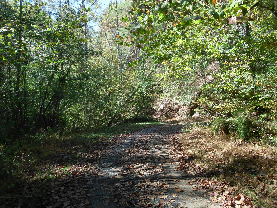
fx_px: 288
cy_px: 104
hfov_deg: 51.4
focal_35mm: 36
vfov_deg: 39.7
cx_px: 138
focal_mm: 6.57
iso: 100
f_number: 3.2
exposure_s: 1/234
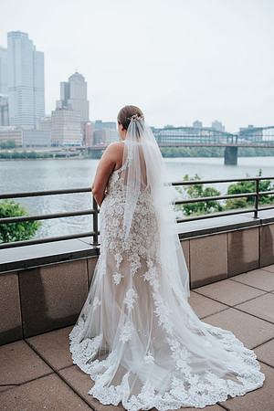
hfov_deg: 37.9
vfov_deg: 54.4
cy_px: 206
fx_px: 400
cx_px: 137
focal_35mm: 35
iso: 100
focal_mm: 35
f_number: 3.2
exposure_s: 1/800
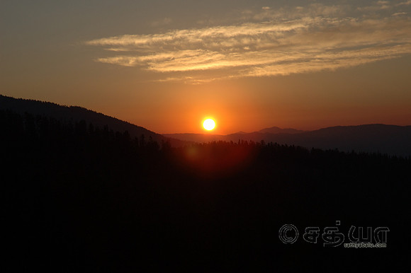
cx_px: 206
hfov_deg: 19.5
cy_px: 136
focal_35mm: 105
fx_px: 1198
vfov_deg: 13.0
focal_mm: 70
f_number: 11
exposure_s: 1/500
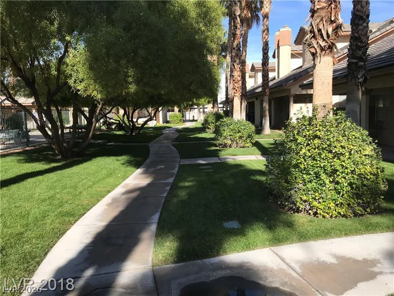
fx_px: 319
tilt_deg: -7.8
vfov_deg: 49.7
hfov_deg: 63.4
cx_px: 197
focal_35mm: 28
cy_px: 148
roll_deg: +0.7
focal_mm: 3.99
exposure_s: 1/1330
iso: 20
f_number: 1.8
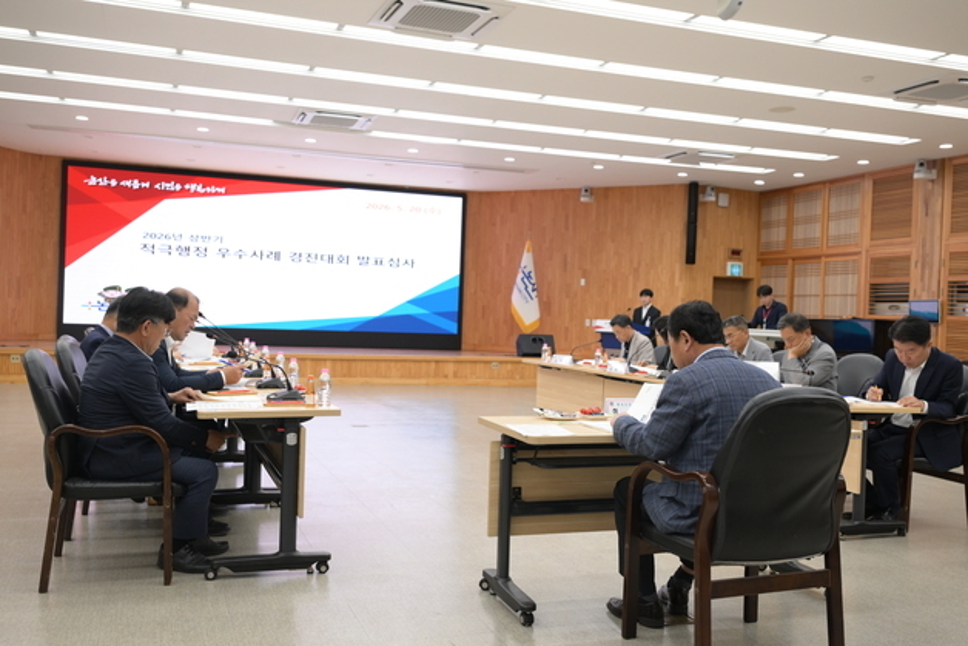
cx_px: 484
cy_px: 323
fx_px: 887
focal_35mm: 33
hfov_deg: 57.2
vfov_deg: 40.0
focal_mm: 33
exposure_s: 1/160
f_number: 4
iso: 640
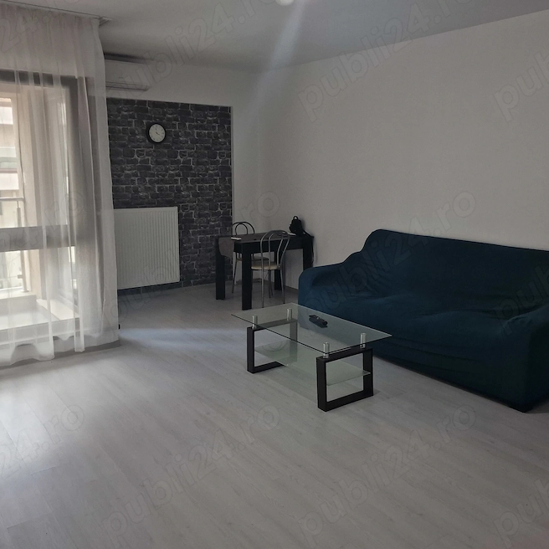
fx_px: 556
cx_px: 288
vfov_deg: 52.5
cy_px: 273
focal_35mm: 31
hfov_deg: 52.5
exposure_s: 1/180
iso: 200
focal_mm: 6.4
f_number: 1.8
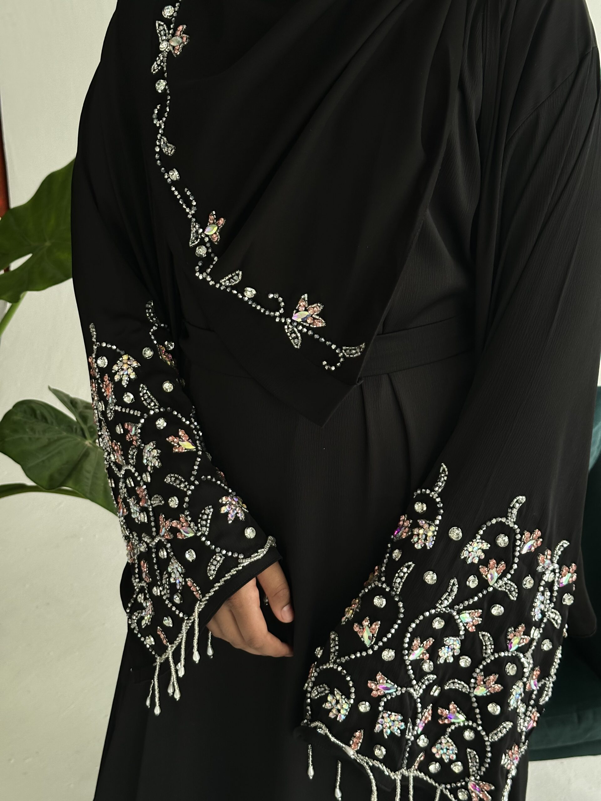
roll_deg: -0.9
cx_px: 300
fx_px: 1111
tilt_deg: -18.4
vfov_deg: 39.7
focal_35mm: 48
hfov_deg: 30.3
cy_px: 400
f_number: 1.78
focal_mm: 6.86
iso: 250
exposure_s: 1/56
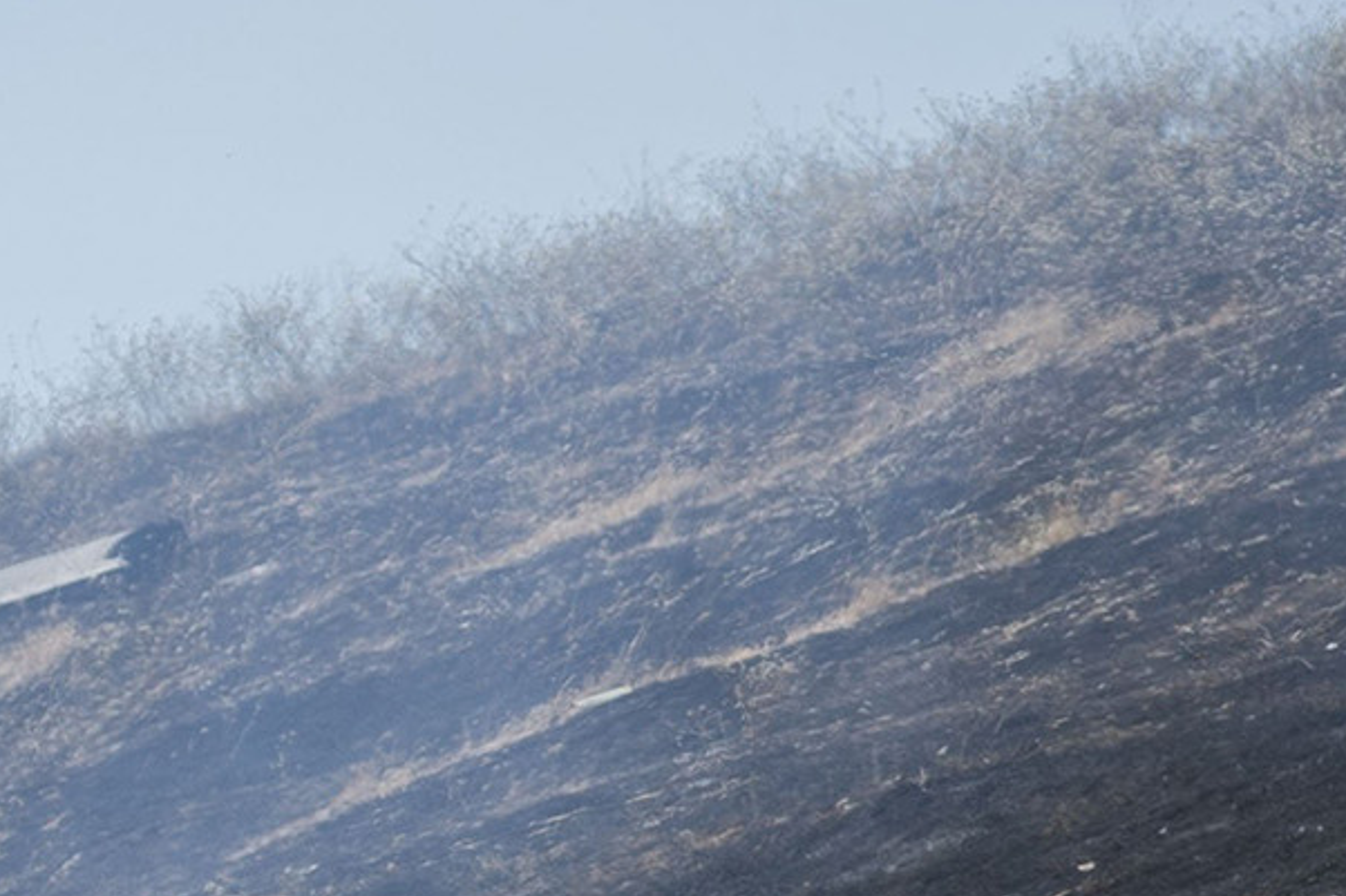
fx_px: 55878
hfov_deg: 1.4
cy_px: 1389
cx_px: -1876
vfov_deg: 0.9
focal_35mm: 1495
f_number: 4
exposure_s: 1/3200
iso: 250
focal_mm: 300
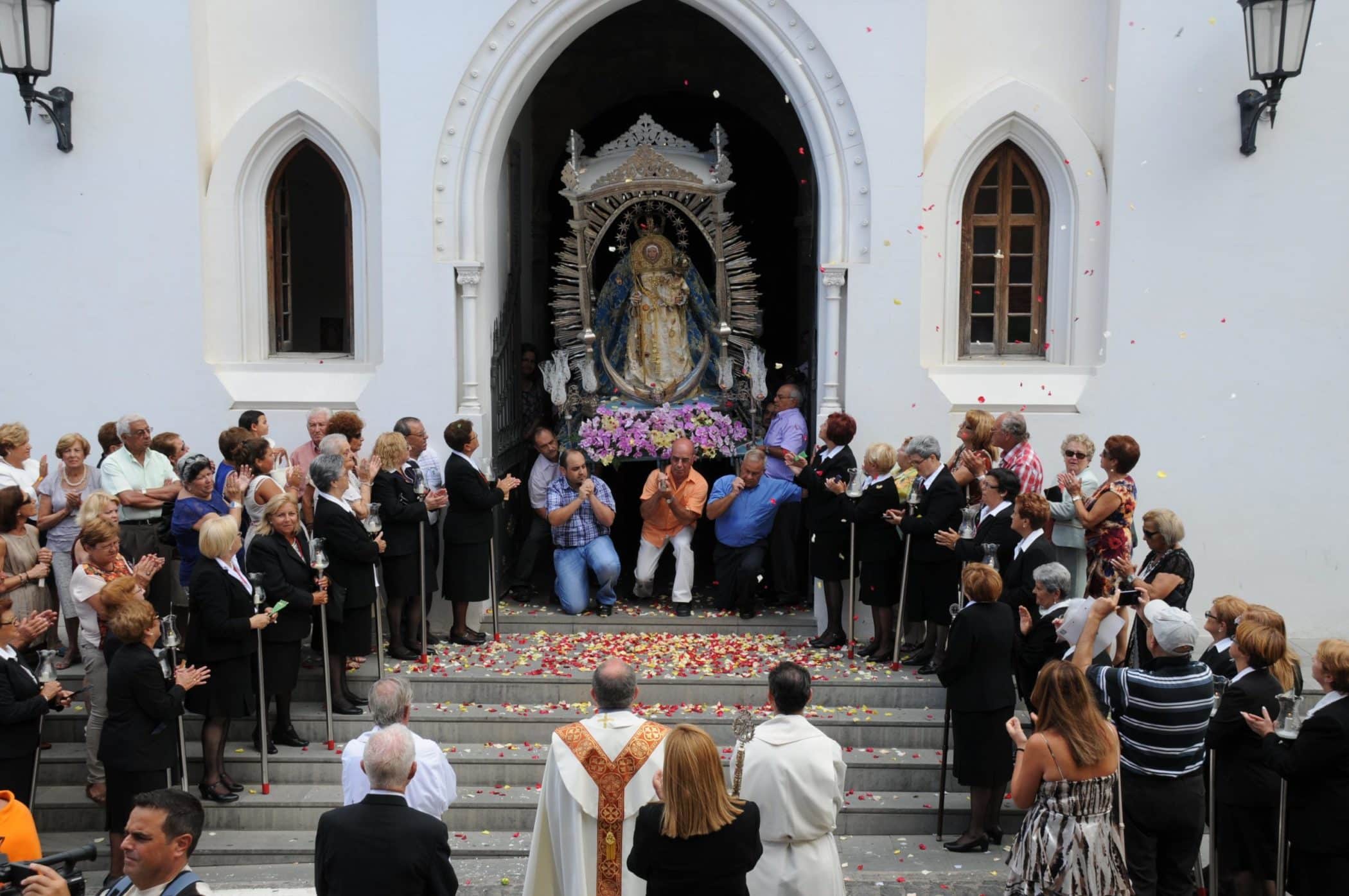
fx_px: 1740
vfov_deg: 28.9
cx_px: 674
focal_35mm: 46
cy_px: 448
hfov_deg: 42.4
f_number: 8
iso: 200
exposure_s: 1/160
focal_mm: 31
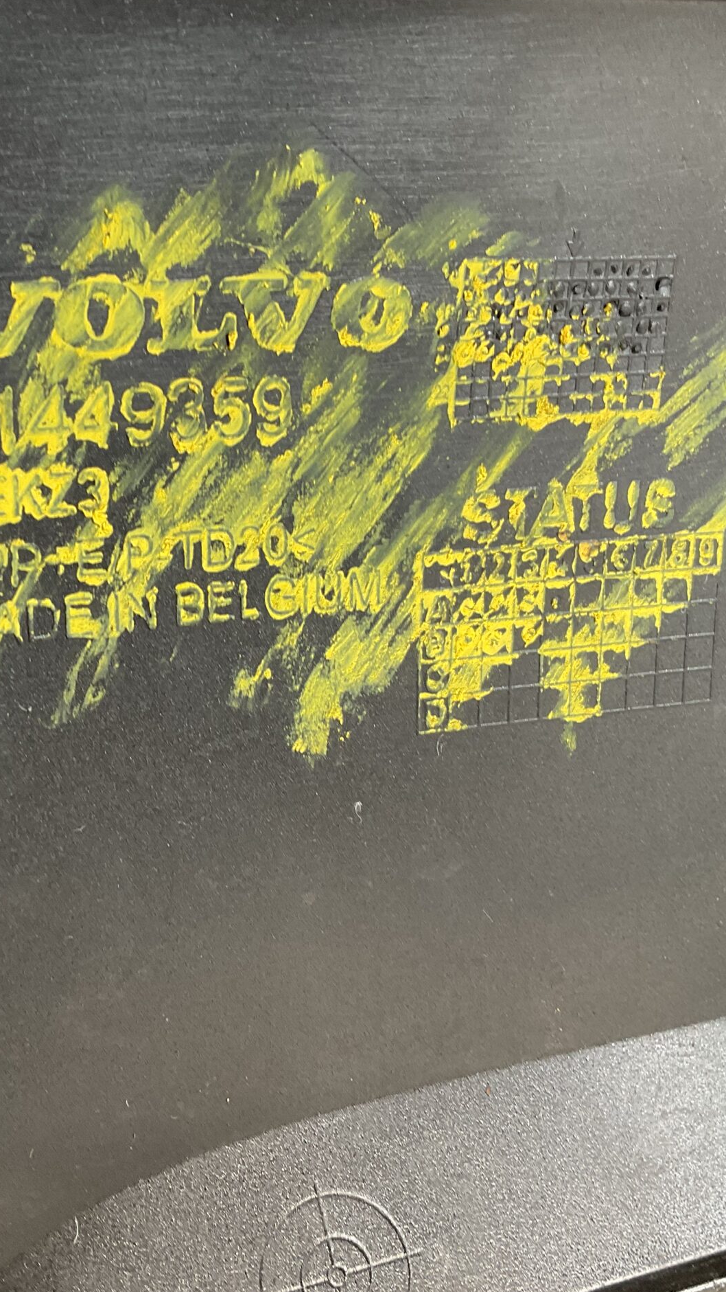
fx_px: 1472
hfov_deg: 27.5
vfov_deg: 47.4
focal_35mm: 43
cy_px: 653
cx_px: 215
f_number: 1.8
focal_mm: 3
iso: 50
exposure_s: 1/60
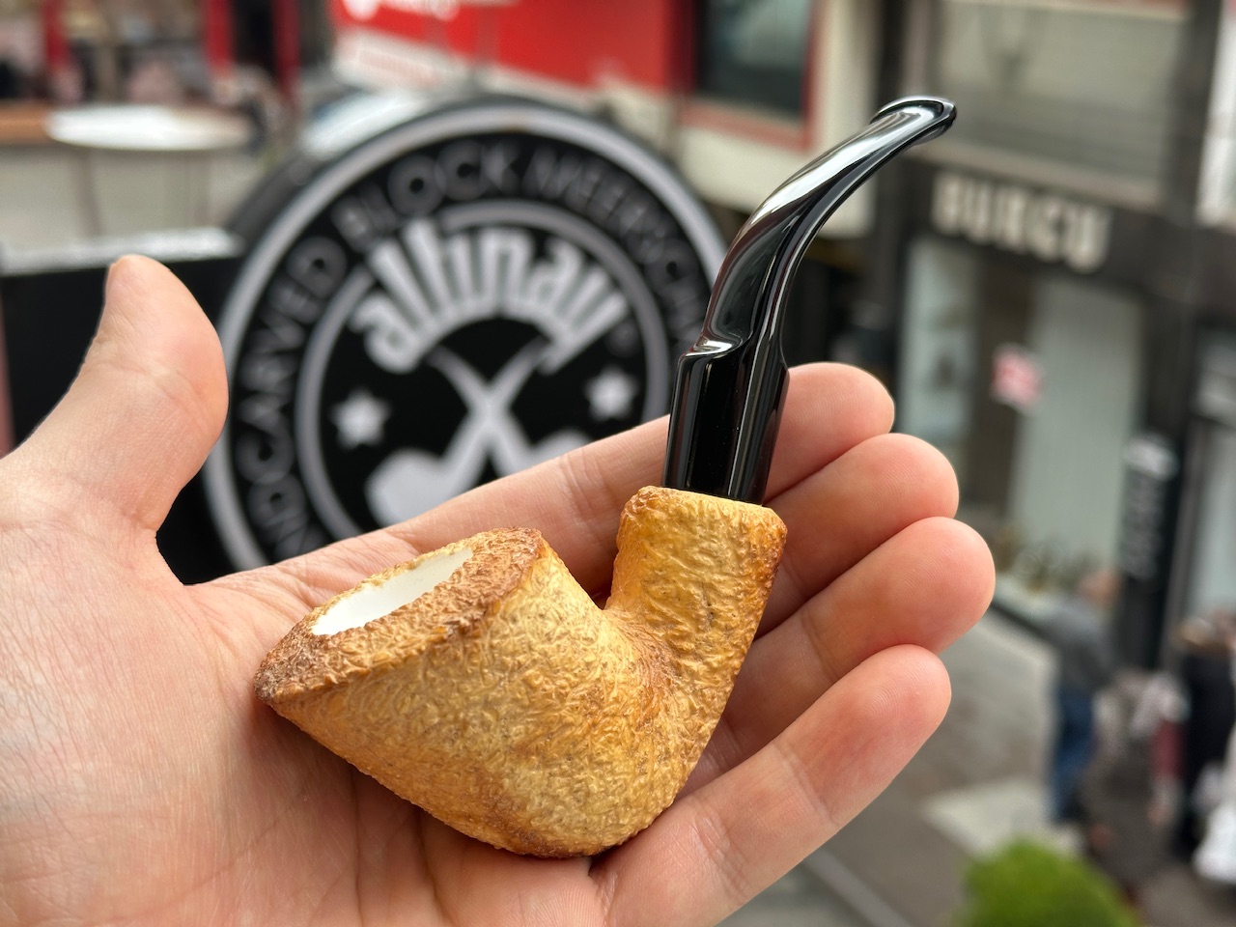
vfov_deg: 30.3
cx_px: 618
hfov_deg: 39.7
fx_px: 1714
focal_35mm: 48
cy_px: 464
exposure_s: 1/208
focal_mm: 6.86
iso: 50
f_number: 1.78
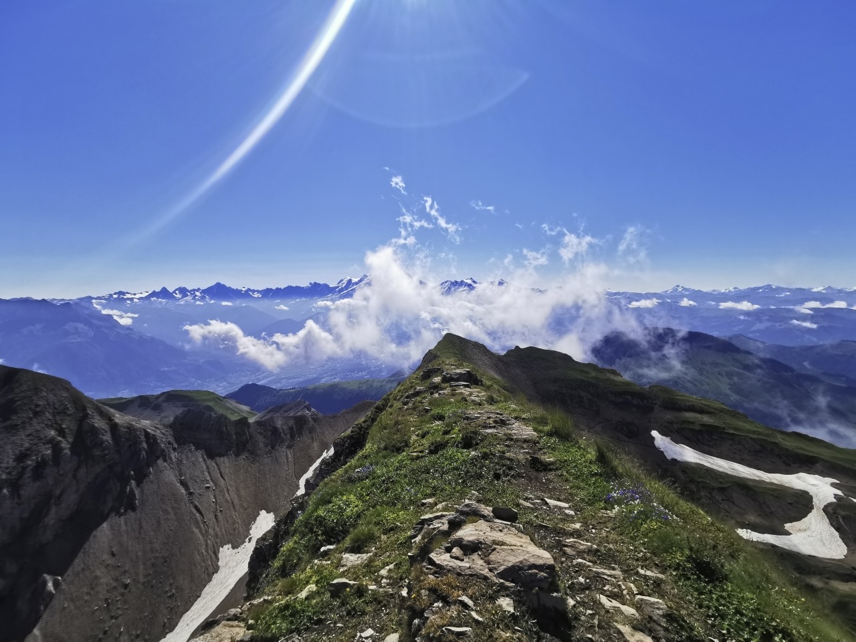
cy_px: 321
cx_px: 428
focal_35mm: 16
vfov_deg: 78.1
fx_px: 396
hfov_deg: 94.5
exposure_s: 1/2604
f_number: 2.2
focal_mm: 2.35
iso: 50
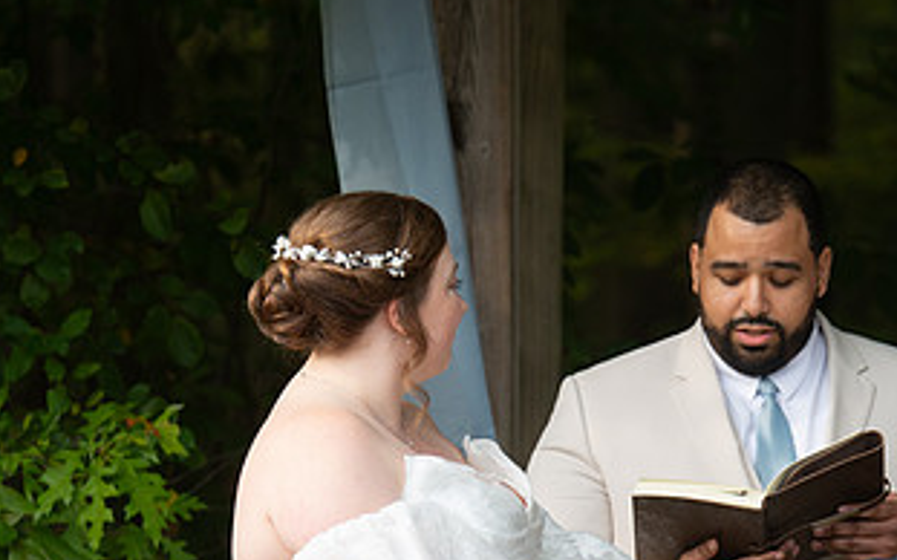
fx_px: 6279
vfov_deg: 5.1
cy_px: 535
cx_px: 721
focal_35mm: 257
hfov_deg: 8.2
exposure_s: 1/800
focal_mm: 135
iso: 640
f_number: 4.5
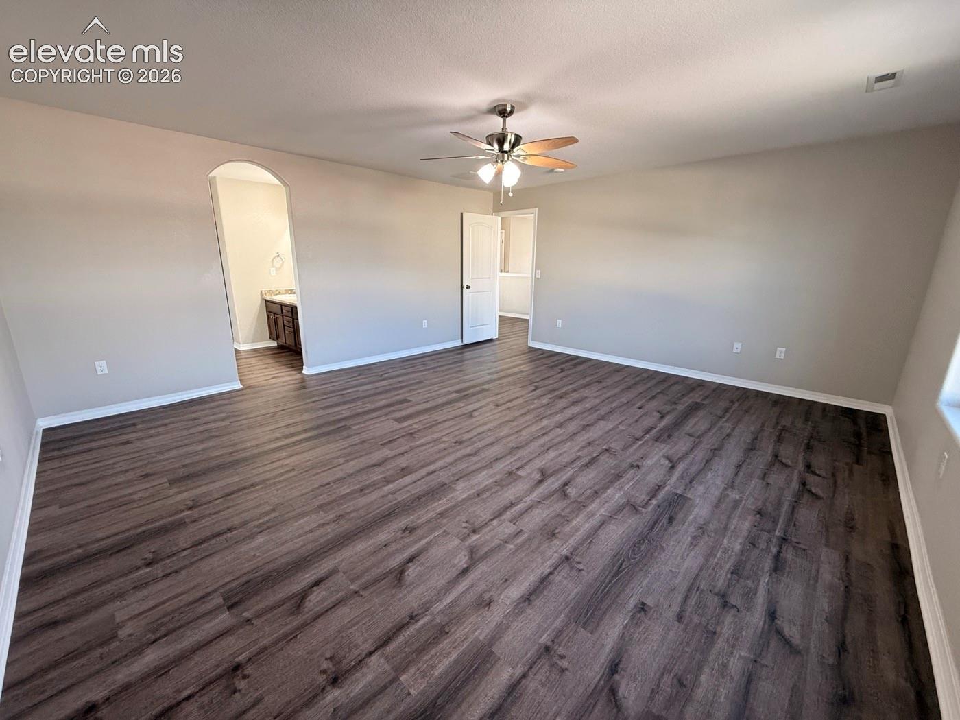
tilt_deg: -13.9
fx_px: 388
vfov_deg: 85.7
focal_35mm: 14
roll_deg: -0.4
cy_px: 360
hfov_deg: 102.1
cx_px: 480
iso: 160
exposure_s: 1/120
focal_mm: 2.22
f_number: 2.2
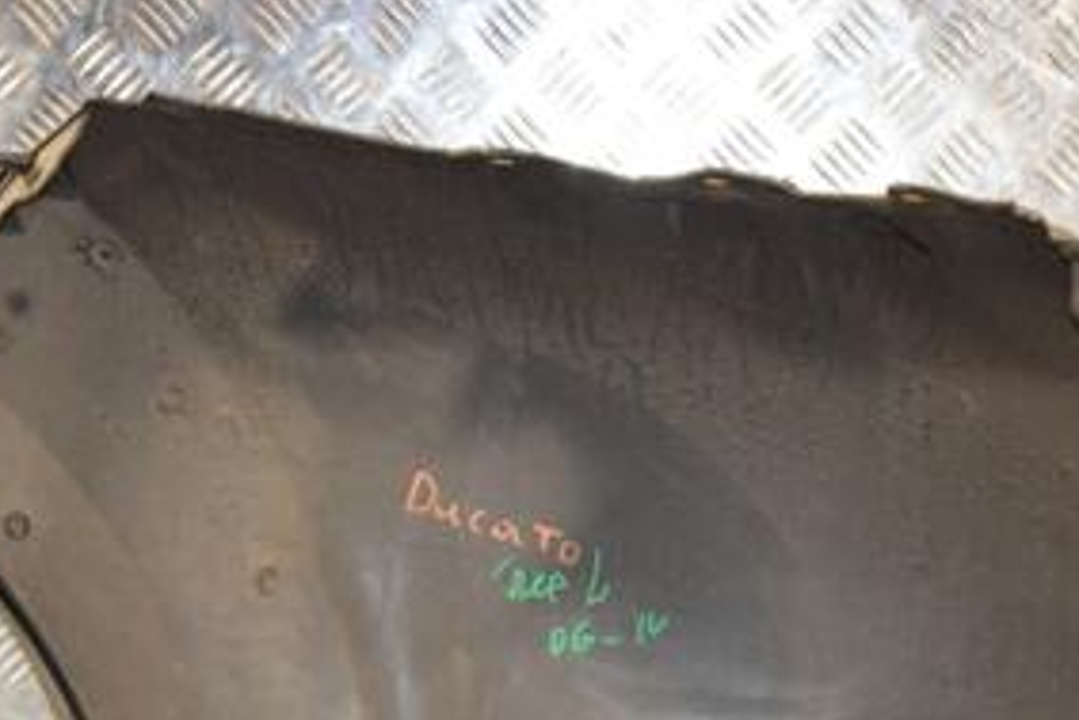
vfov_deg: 12.5
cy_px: 754
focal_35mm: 108
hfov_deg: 18.9
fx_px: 3239
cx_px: 732
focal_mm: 34
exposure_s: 1/160
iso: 800
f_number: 5
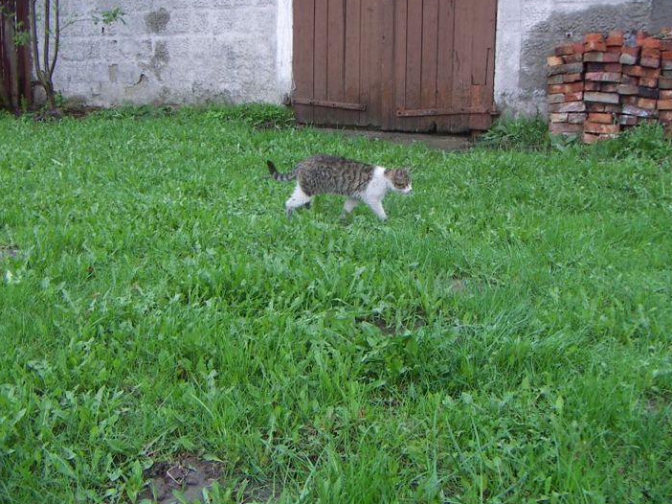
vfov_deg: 36.8
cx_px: 334
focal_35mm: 39
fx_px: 757
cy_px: 246
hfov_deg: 47.9
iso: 50
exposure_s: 1/200
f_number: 2.8
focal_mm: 4.7
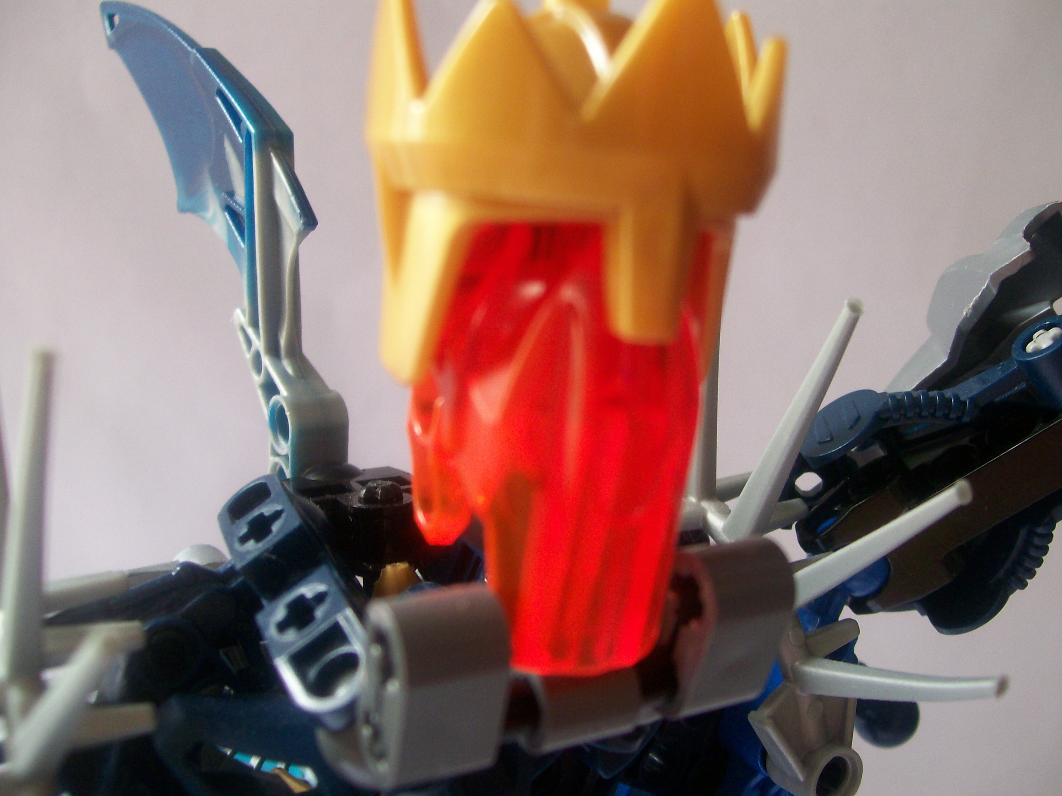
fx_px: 1104
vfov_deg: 39.7
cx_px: 531
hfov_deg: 51.4
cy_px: 398
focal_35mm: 36
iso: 111
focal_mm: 6
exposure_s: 1/32
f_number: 2.7
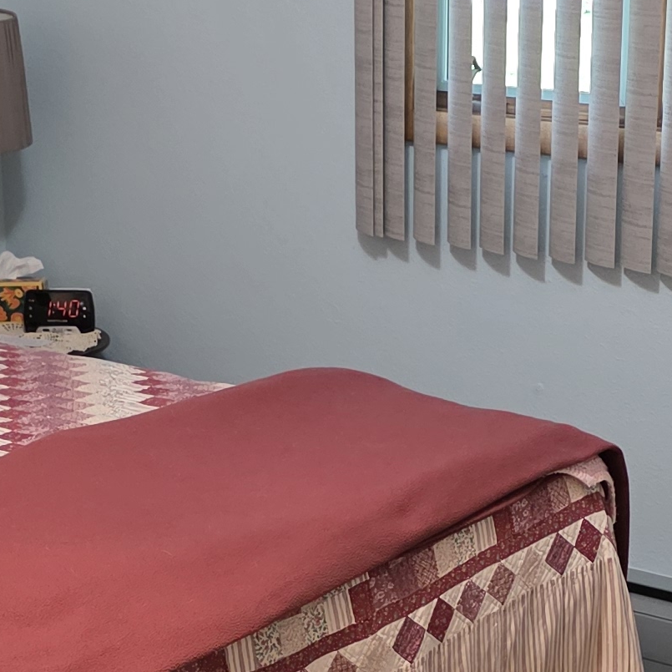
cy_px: 599
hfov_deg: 17.2
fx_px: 2218
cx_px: 376
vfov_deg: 17.0
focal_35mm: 101
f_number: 1.7
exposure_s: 1/120
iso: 800
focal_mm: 6.3
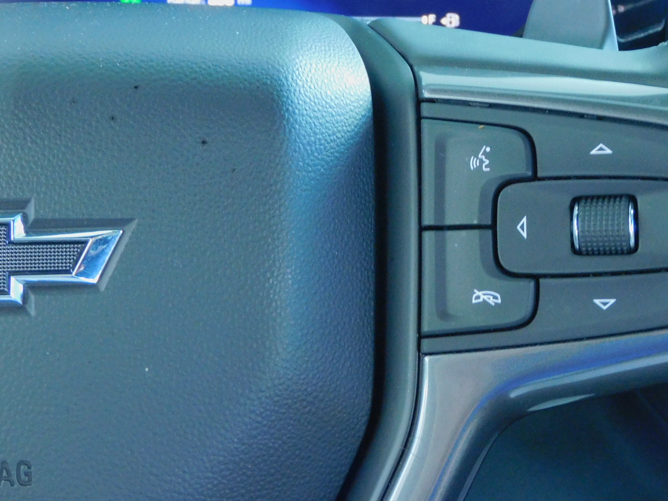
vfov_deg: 23.9
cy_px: 179
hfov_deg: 31.2
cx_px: 493
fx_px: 1177
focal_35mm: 61
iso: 400
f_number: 3.8
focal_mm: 7.2
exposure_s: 1/8
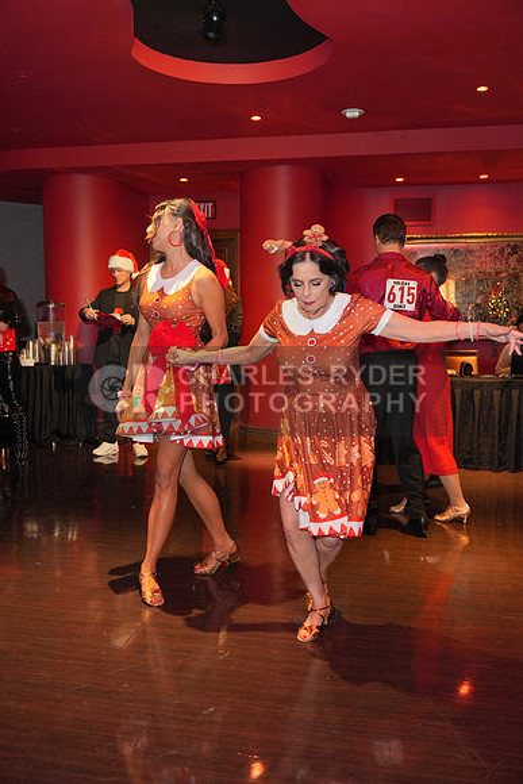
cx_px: 262
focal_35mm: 33
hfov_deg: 40.0
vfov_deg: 57.2
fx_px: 719
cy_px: 392
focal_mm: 33
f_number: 4
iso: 4000
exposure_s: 1/200
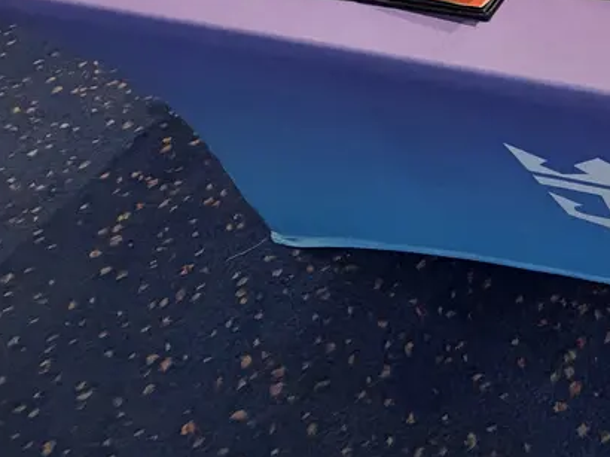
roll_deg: +2.1
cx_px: 765
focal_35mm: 41
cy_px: -158
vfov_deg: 28.1
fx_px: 722
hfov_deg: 34.5
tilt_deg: -31.2
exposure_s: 1/60
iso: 640
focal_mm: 2.22
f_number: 2.2
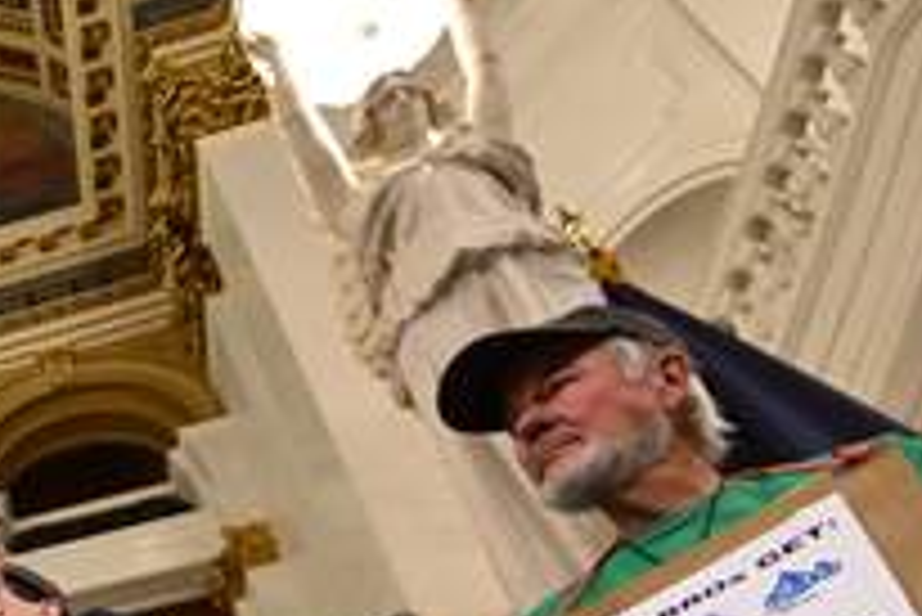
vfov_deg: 21.0
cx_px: -441
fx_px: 1461
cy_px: 861
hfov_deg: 26.2
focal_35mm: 57
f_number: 4
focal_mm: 12
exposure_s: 1/125
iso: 2500
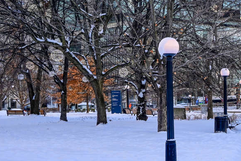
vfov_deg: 16.9
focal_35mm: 80
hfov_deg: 24.6
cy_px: 25
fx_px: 536
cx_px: 218
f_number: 6.3
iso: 125
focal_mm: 26
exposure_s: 1/160
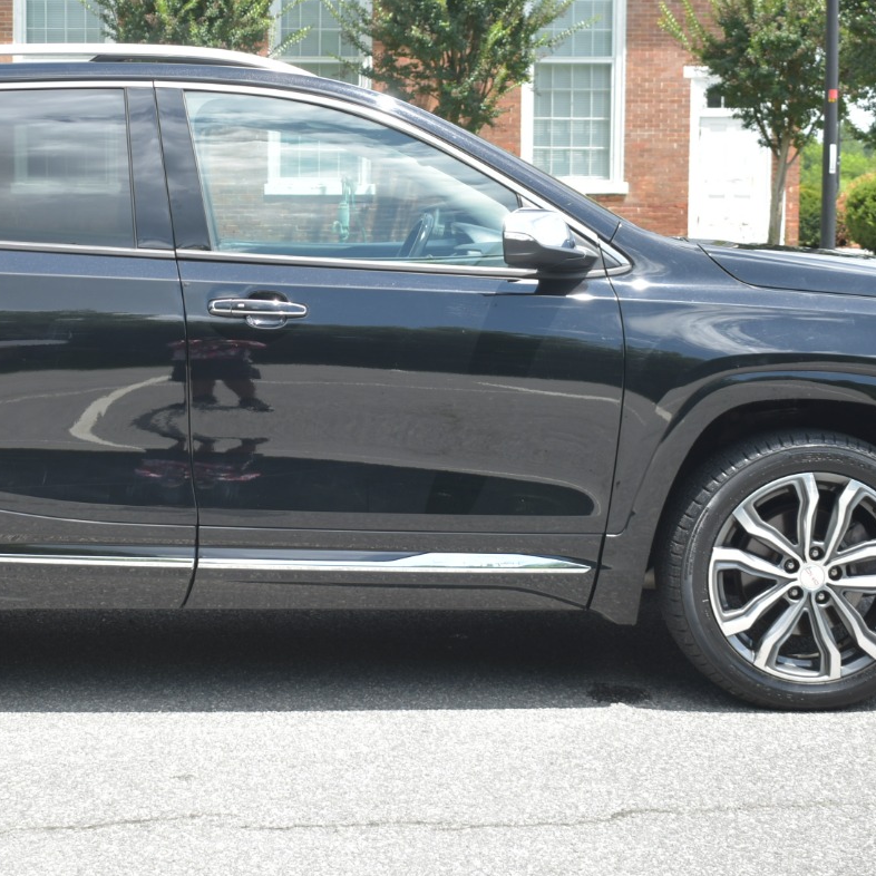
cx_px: 232
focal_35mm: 71
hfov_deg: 24.1
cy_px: 348
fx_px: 2029
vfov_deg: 24.3
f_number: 4
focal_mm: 27
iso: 100
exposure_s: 1/250
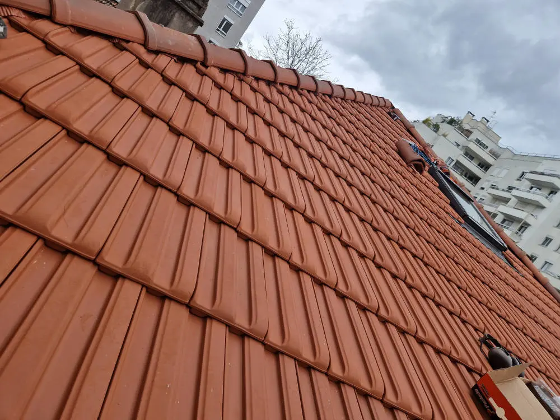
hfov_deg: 73.9
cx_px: 280
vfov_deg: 58.9
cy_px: 210
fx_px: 372
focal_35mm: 23
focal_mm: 5.4
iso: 50
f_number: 1.8
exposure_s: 1/436
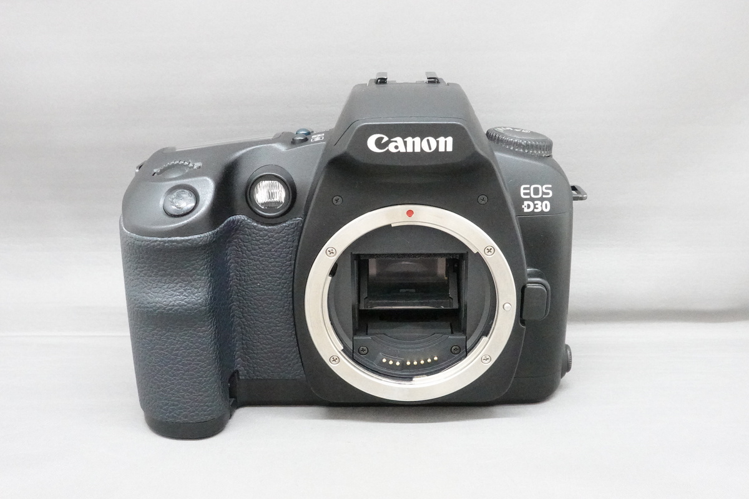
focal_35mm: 40
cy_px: 250
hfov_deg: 48.5
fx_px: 832
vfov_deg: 33.4
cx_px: 374
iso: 6400
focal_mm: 14.69
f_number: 8
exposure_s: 1/30
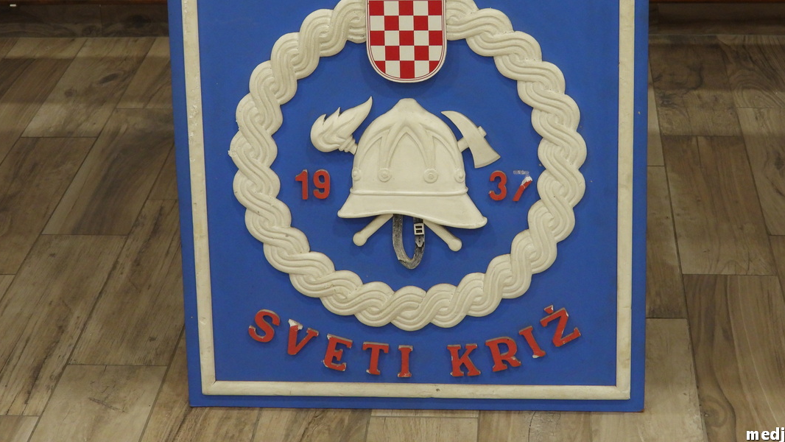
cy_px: 125
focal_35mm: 92
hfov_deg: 23.2
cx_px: 431
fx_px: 1915
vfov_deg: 13.1
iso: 400
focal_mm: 13.5
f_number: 3.5
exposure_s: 1/15
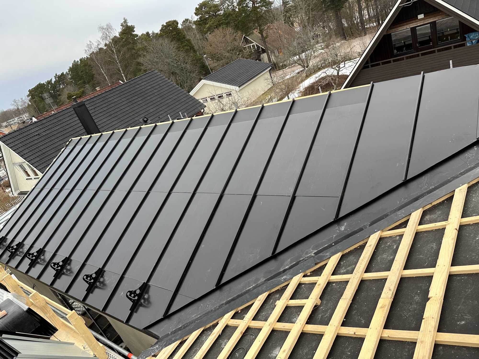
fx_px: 332
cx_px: 240
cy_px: 180
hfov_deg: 71.6
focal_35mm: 24
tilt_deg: -24.0
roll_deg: +22.4
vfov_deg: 56.8
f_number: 1.78
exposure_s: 1/200
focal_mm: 6.86
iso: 64
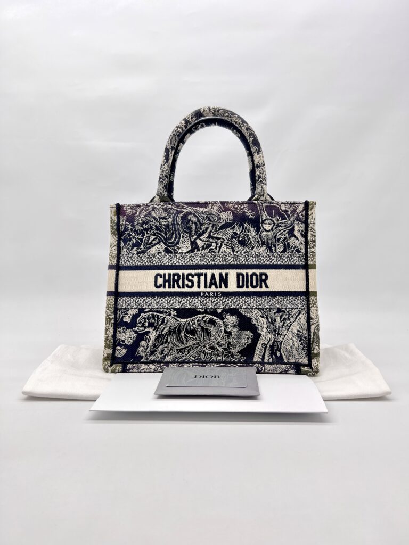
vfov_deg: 67.3
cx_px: 204
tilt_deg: -4.5
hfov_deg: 53.1
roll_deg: -0.2
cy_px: 272
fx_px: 410
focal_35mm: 26
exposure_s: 1/145
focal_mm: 5.7
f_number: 1.5
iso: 32
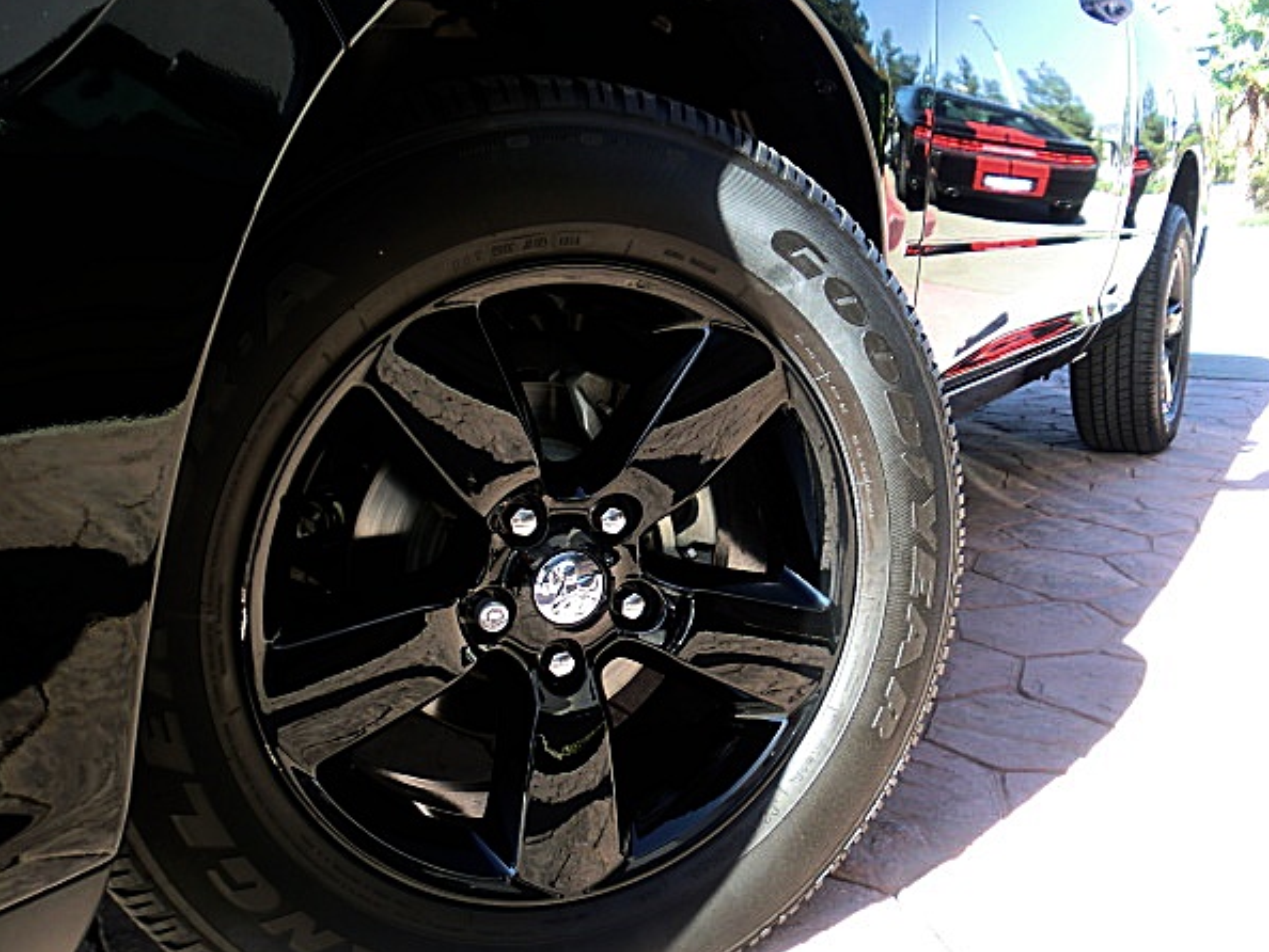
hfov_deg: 63.4
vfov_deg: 49.8
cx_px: 664
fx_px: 1027
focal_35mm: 28
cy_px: 485
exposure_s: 1/100
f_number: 2.6
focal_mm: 4.65
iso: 64
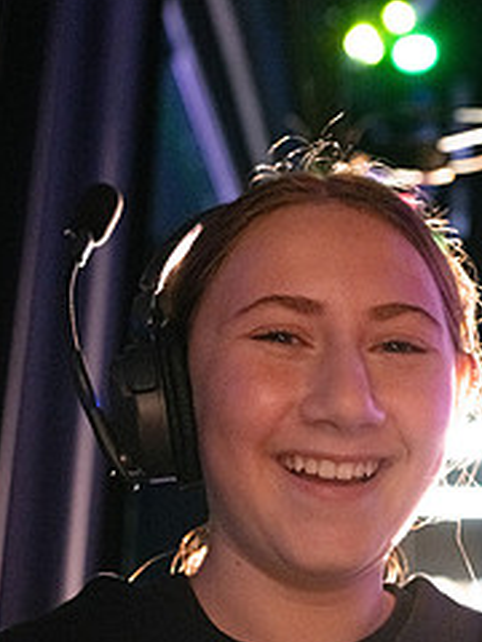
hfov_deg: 23.3
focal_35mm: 63
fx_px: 1170
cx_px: 287
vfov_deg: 30.5
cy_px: 431
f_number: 3.2
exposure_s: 1/320
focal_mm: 35
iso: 2500
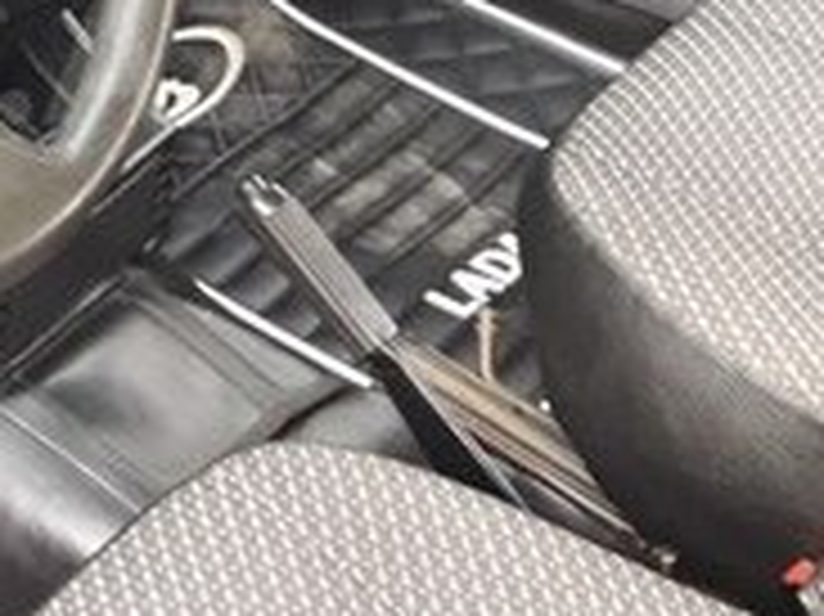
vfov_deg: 14.5
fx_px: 2403
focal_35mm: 101
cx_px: -176
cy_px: 56
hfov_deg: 18.4
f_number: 1.9
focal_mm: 3.7
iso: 250
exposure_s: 1/17
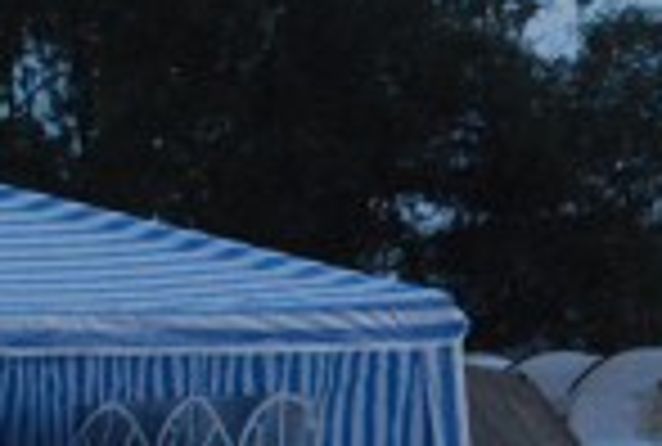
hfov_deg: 8.1
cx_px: 712
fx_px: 4661
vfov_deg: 5.5
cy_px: 500
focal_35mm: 253
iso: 1600
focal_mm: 31
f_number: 4.2
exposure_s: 1/80
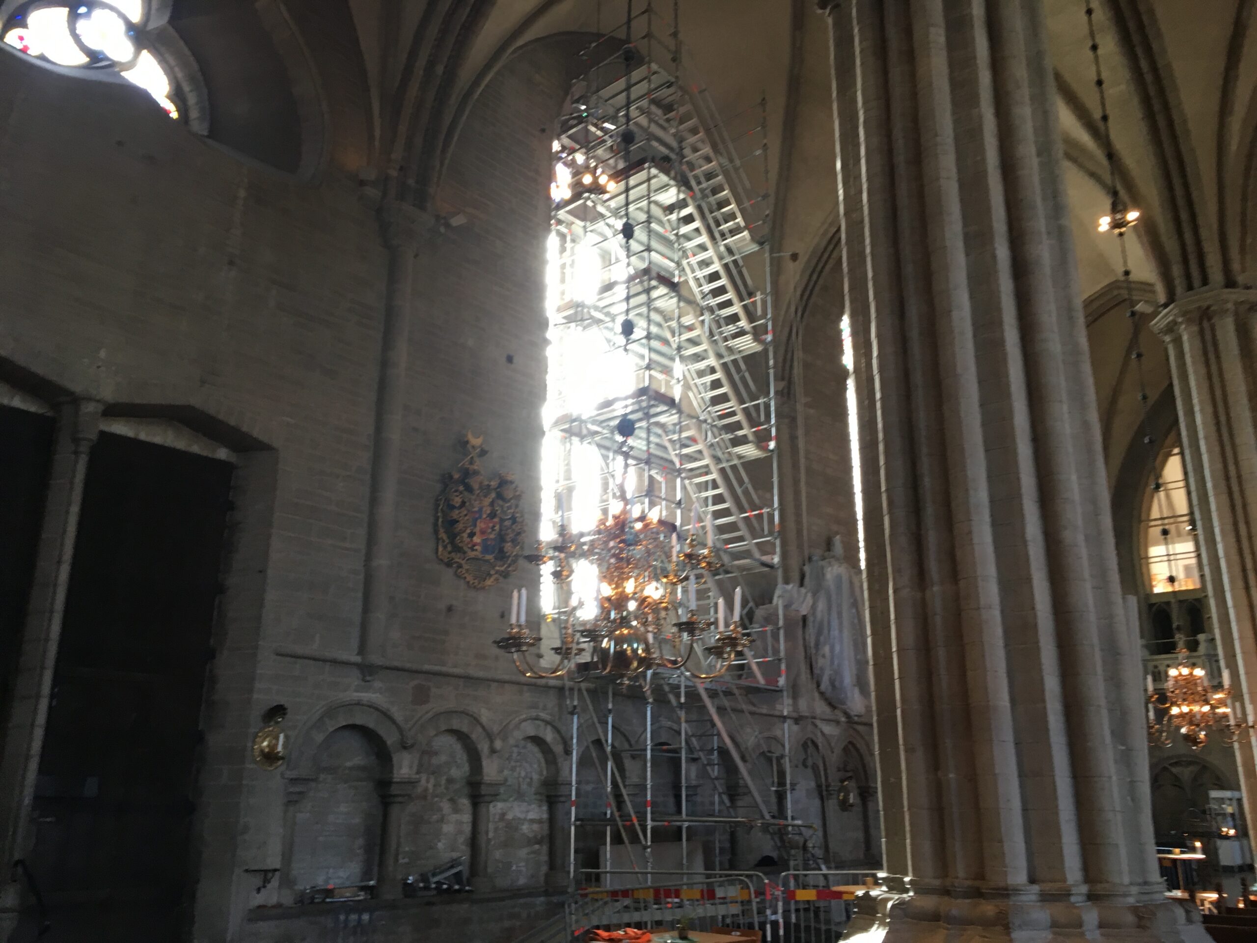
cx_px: 628
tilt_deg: +15.9
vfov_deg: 48.2
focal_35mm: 29
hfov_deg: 61.7
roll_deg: +0.0
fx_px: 1053
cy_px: 472
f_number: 2.2
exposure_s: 1/33
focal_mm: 4.15
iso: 100
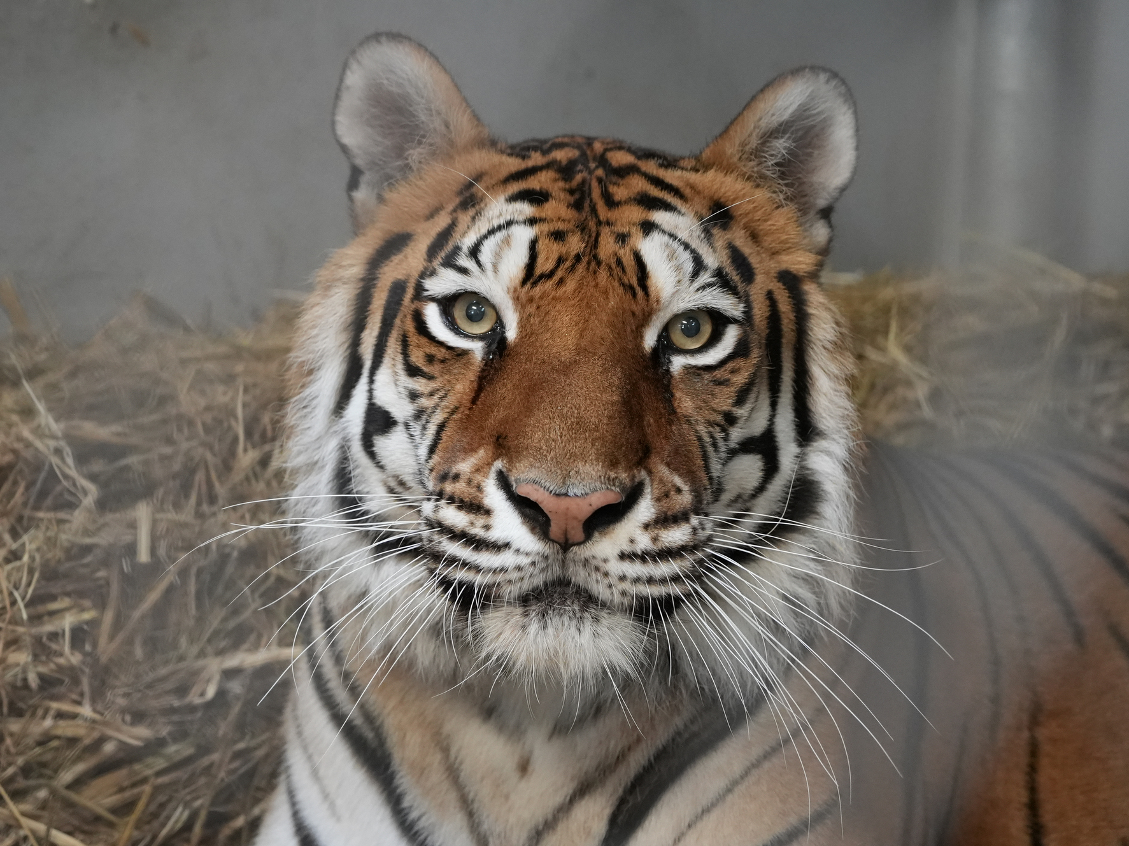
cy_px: 425
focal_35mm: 127
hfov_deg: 15.5
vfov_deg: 11.7
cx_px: 507
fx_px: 4141
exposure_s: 1/160
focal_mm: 117
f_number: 5.6
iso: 10000
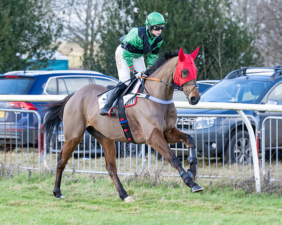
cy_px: 103
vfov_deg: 5.2
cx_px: 133
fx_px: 2499
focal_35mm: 300
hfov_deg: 6.5
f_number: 4
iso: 400
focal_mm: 135
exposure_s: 1/640
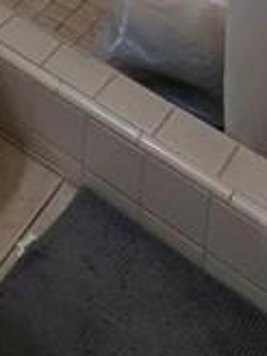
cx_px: -167
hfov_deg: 16.2
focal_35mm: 81
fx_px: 833
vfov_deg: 16.0
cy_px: -434
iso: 125
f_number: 1.9
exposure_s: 1/120
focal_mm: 2.2
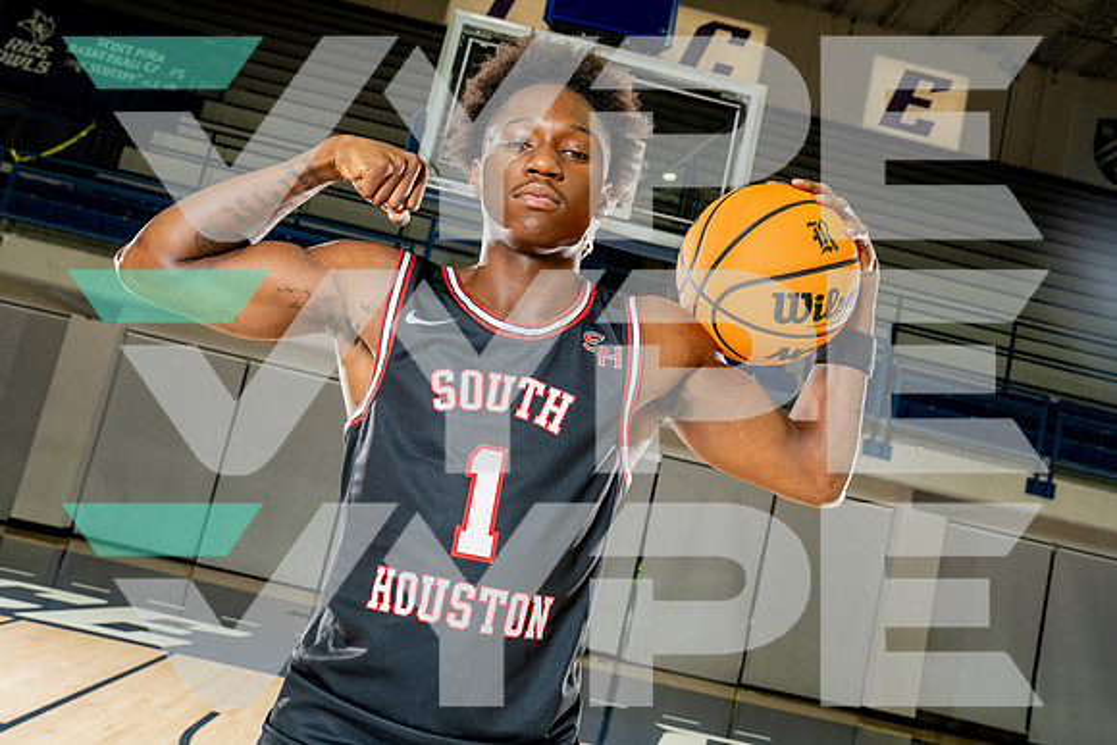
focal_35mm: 33
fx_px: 1024
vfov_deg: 40.0
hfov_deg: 57.2
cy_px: 372
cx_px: 558
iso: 640
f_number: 7.1
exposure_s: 1/250
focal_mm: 33
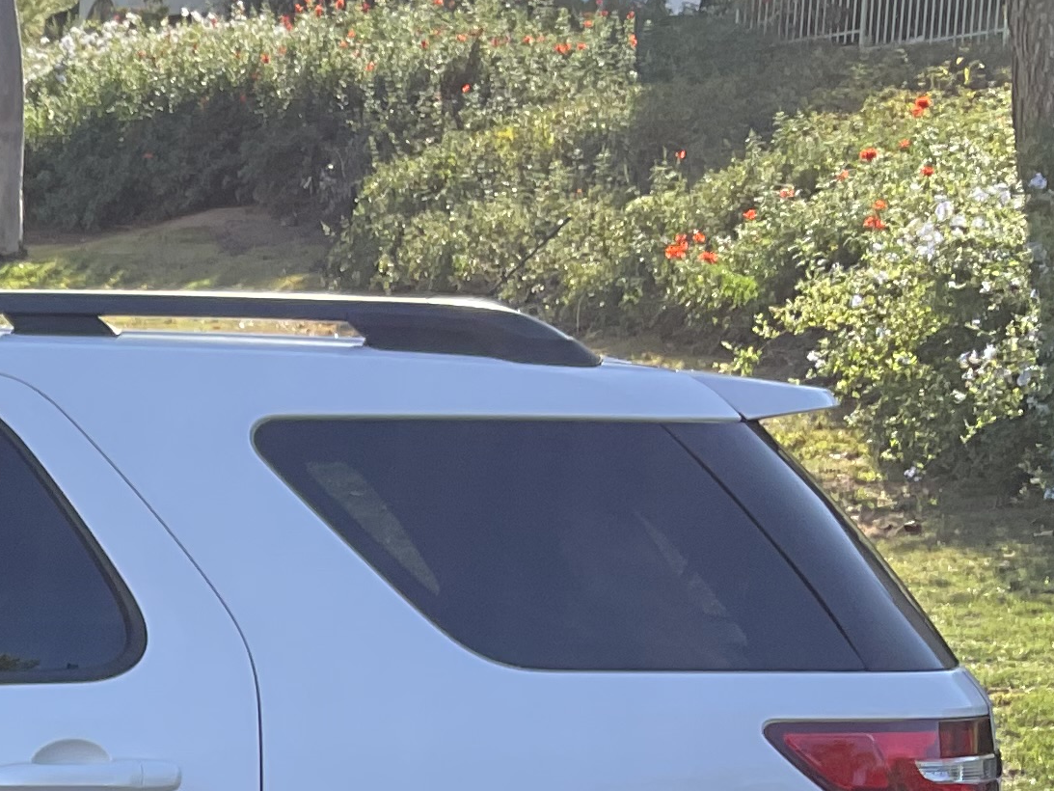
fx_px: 3258
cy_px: 953
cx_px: -608
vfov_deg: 13.5
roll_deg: -1.0
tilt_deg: -7.4
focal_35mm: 107
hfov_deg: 16.5
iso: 16
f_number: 1.8
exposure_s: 1/389
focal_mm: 3
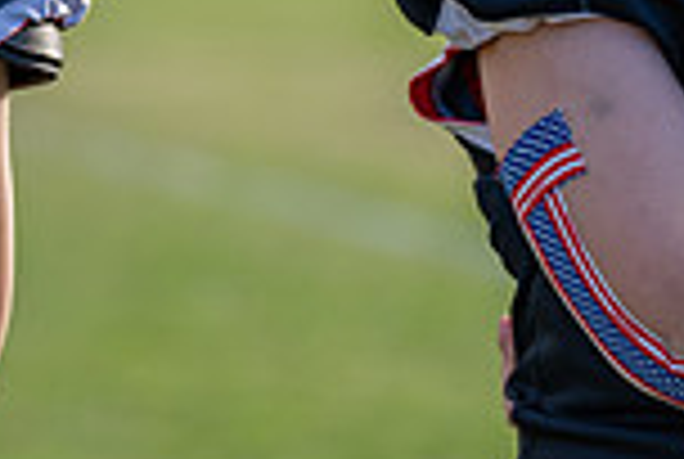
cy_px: -79
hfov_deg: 4.8
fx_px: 8053
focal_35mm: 423
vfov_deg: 3.3
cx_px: -158
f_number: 2.8
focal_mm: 111
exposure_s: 1/640
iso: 100
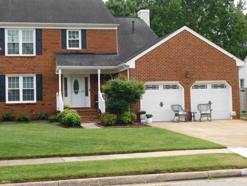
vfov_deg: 27.5
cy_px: 84
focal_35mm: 53
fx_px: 378
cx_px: 105
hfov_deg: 36.1
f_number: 3.7
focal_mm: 8
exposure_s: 1/500
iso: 125
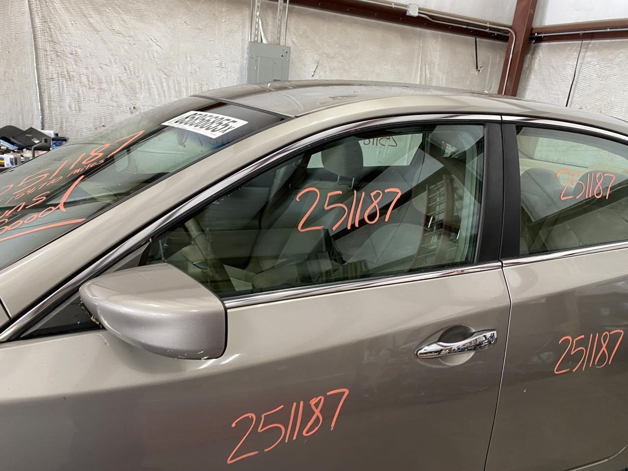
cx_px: 314
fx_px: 472
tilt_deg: -13.6
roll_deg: -7.5
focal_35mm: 26
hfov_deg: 67.3
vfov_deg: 53.1
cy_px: 236
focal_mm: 4.25
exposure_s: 1/70
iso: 125
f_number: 1.8
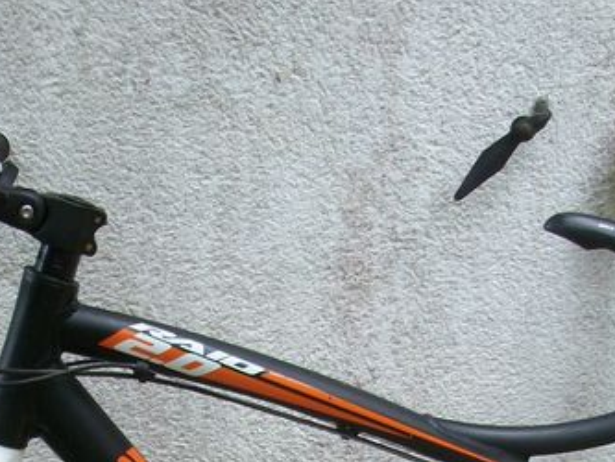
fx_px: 1653
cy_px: 684
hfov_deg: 21.1
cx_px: 307
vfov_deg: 14.8
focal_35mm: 93
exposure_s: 1/95.8
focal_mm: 5.7
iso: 80
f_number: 2.9
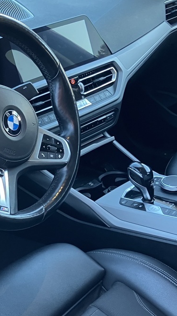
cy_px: 189
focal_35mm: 66
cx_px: -2
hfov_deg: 17.8
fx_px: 551
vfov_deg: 31.8
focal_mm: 3.99
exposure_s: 1/60
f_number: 1.8
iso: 80
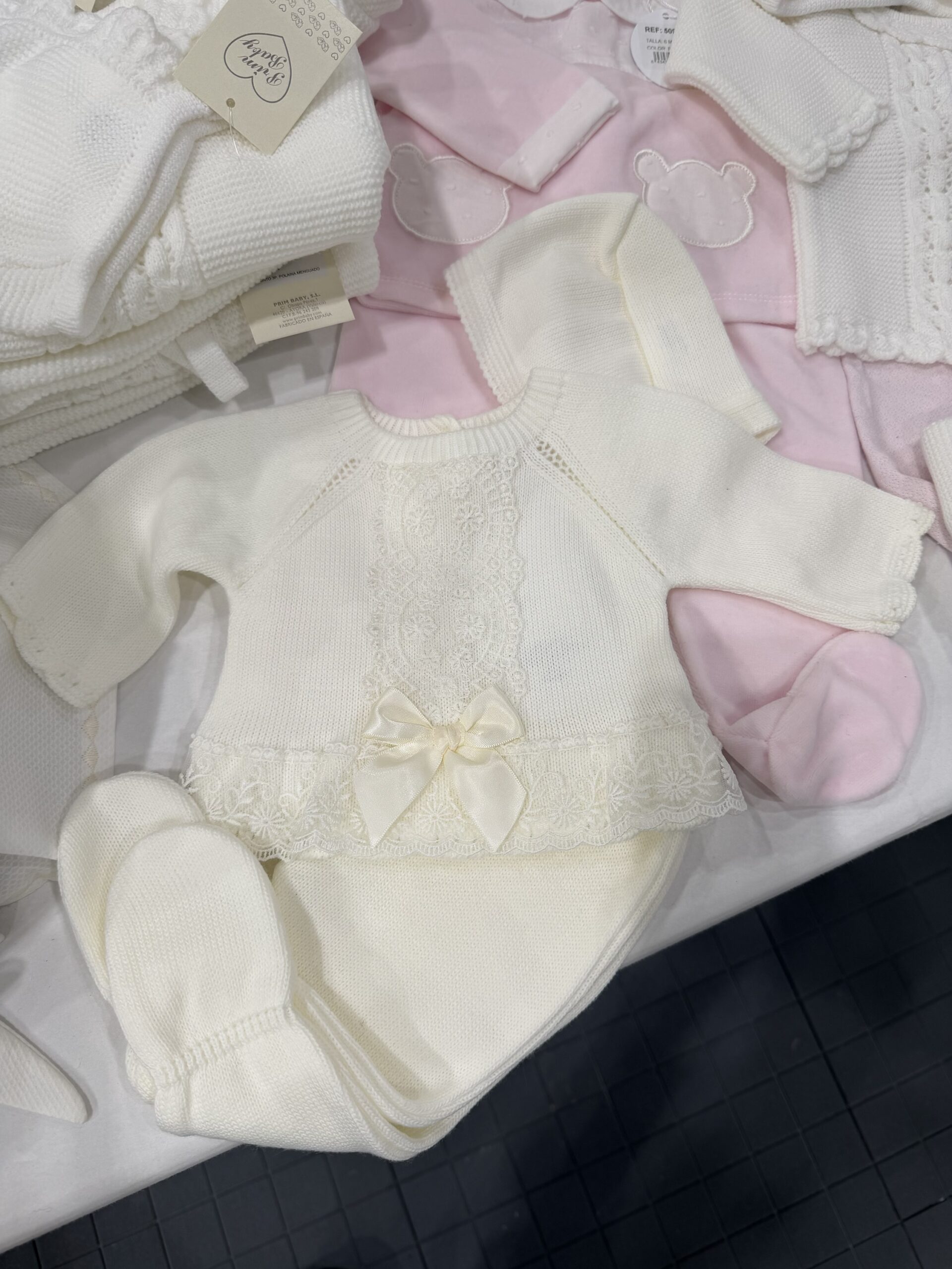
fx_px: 880
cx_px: 476
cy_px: 634
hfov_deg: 56.8
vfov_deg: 71.6
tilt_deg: -73.5
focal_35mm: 24
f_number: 1.78
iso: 50
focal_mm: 6.76
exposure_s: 1/143
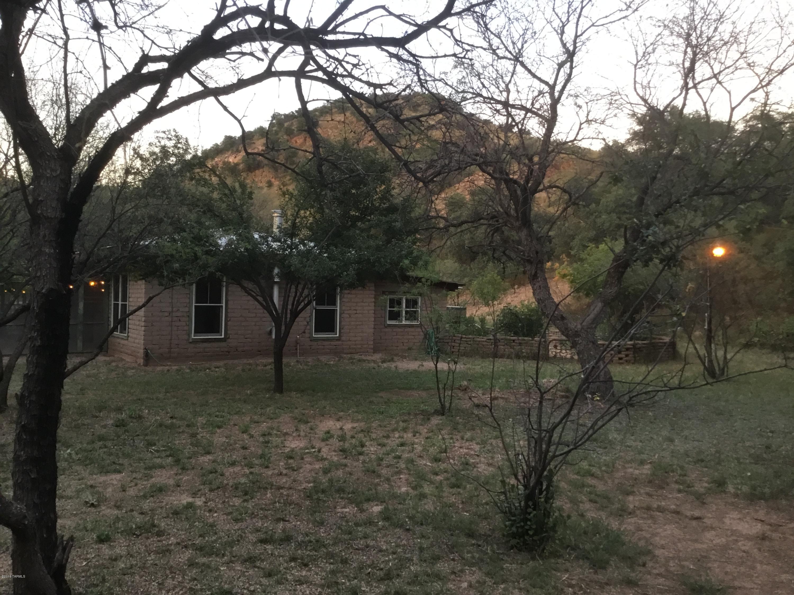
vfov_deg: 45.4
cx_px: 397
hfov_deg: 58.4
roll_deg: -1.4
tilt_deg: -0.3
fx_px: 711
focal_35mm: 31
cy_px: 298
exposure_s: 1/30
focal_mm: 3.3
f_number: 2.4
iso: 64
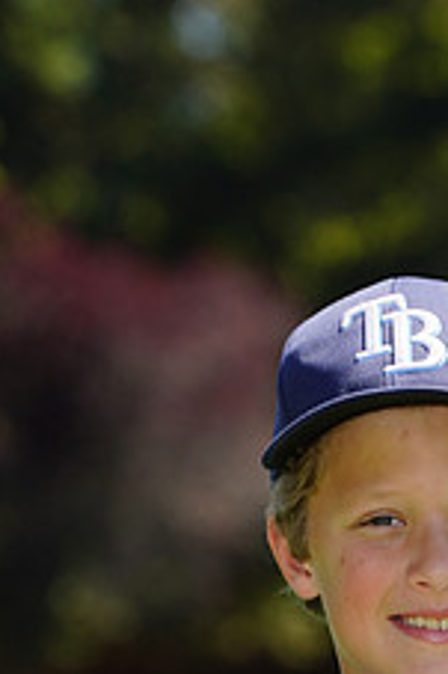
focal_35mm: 615
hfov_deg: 2.2
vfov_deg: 3.4
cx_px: 463
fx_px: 11497
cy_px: 769
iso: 100
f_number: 9
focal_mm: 241
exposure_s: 1/160
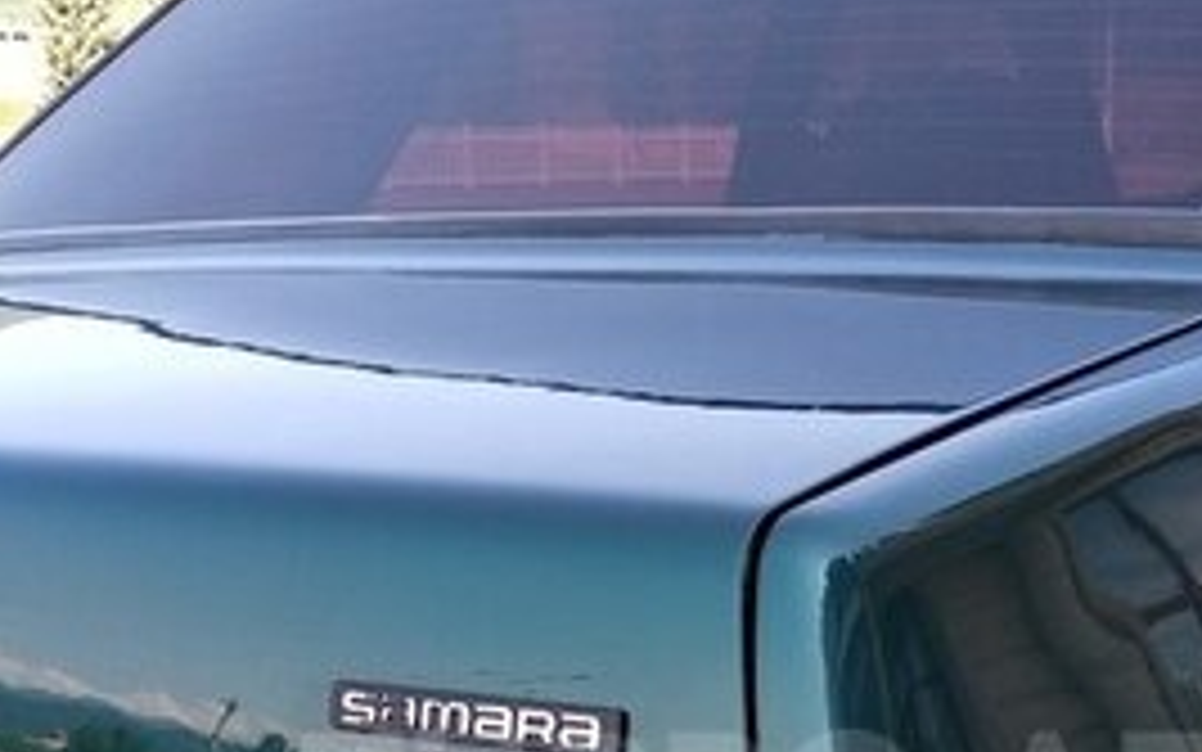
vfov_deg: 18.5
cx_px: 761
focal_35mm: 68
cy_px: 799
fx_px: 2228
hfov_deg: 30.1
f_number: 2.2
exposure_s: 1/160
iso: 100
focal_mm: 3.81
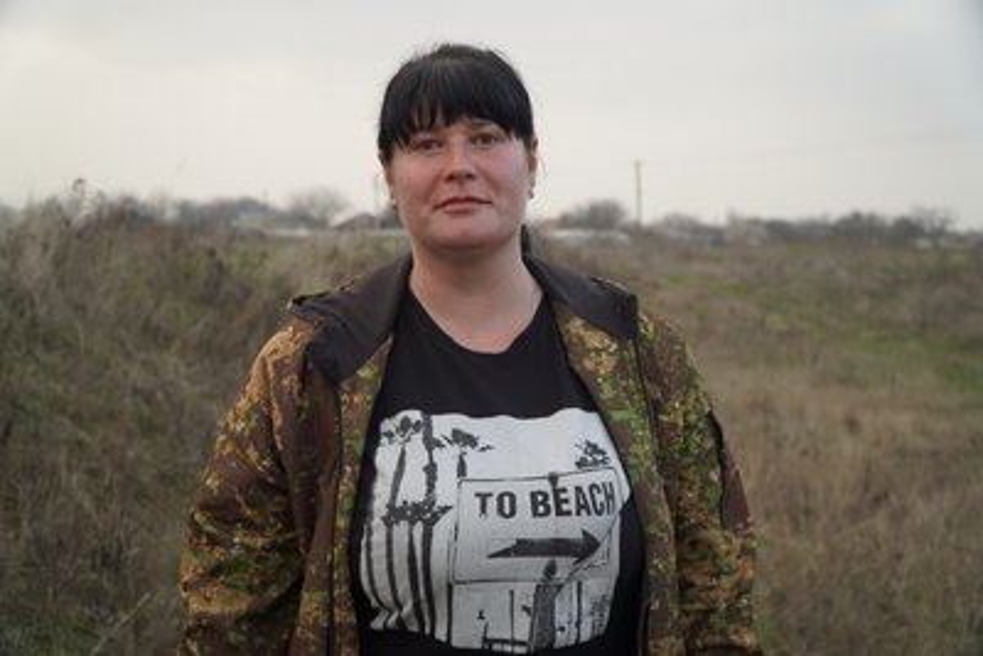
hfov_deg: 43.6
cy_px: 328
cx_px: 492
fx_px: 1229
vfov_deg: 29.9
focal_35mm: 45
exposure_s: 1/160
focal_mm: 30
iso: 125
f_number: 4
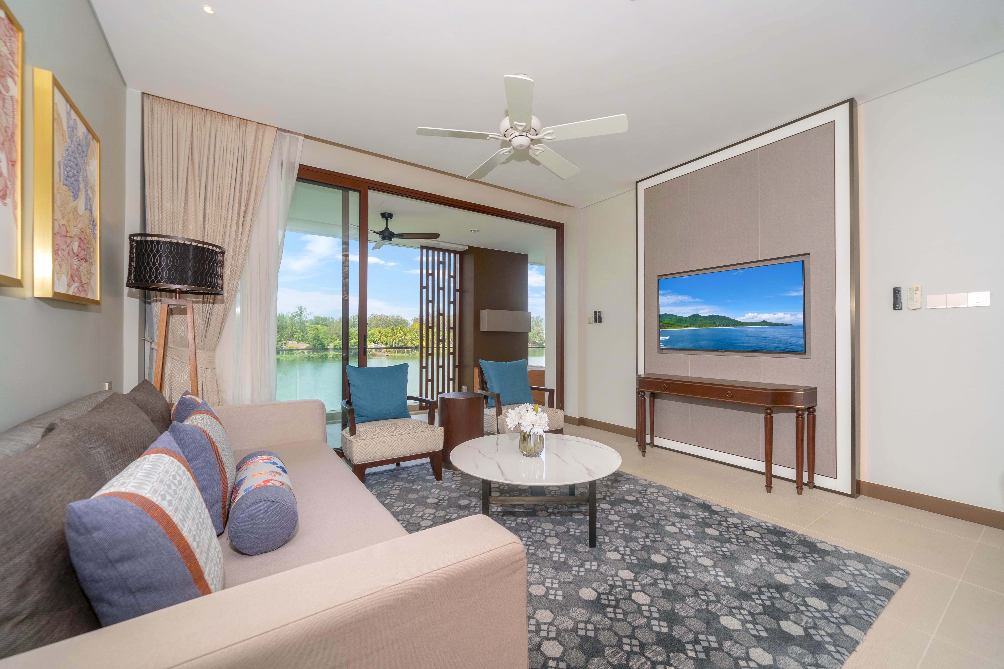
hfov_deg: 104.3
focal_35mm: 14
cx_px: 502
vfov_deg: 81.2
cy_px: 334
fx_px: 390
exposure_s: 1/250
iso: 320
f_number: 6.3
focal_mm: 14
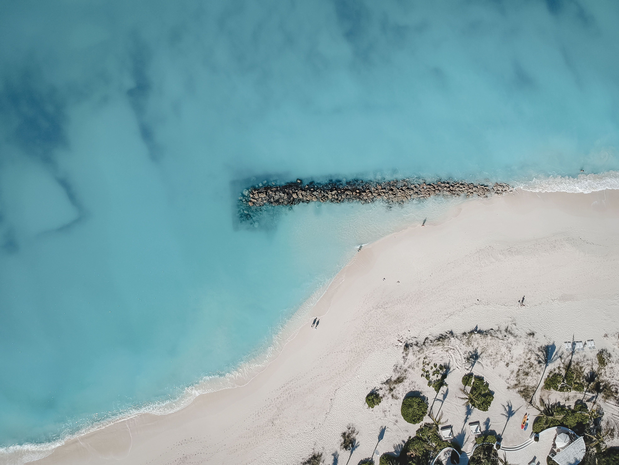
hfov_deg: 69.4
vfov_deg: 54.9
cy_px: 232
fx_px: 447
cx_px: 310
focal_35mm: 25
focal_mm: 4.49
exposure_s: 1/2000
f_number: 2.6
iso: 102
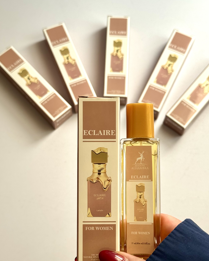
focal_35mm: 58
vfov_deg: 32.5
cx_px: 107
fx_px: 448
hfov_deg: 26.2
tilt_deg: -69.9
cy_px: 142
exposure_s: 1/226
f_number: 1.78
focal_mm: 6.76
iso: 64
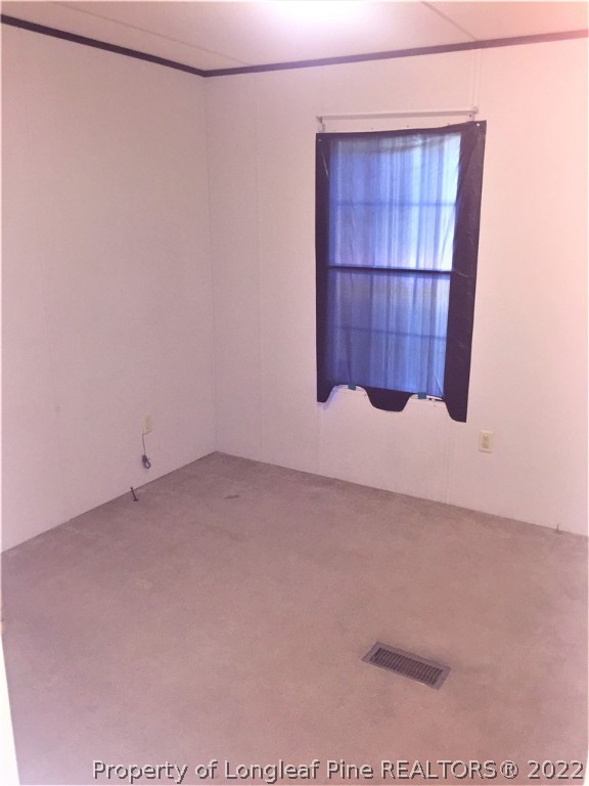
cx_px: 294
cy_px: 393
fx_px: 658
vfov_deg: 61.7
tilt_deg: -16.4
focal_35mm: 29
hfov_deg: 48.2
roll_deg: +0.6
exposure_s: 1/24
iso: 125
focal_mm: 4.15
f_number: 2.2
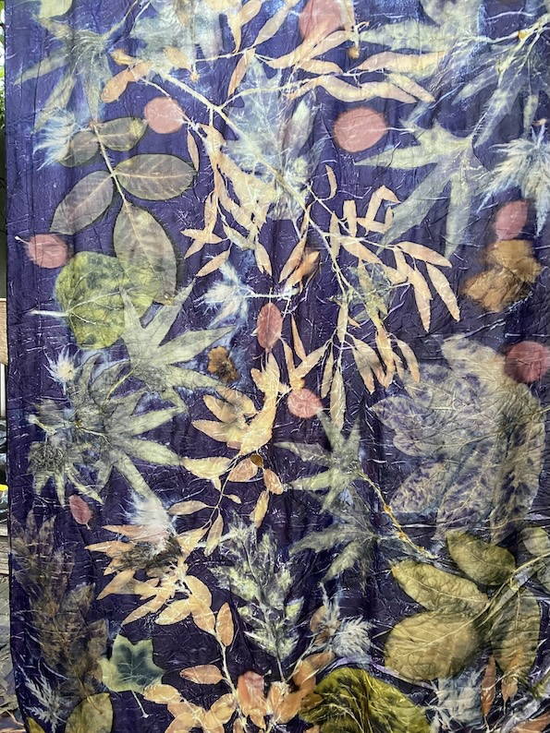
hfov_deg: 53.0
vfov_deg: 67.3
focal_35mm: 26
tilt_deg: -3.4
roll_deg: -1.8
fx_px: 551
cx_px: 275
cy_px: 366
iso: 320
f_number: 1.8
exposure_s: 1/60
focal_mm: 4.25
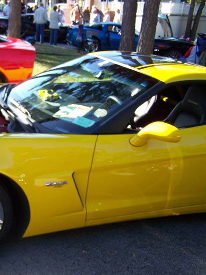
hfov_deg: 27.6
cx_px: 23
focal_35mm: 51
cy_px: 138
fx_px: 405
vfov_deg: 37.5
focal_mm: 6.3
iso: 80
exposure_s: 1/250
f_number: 2.8
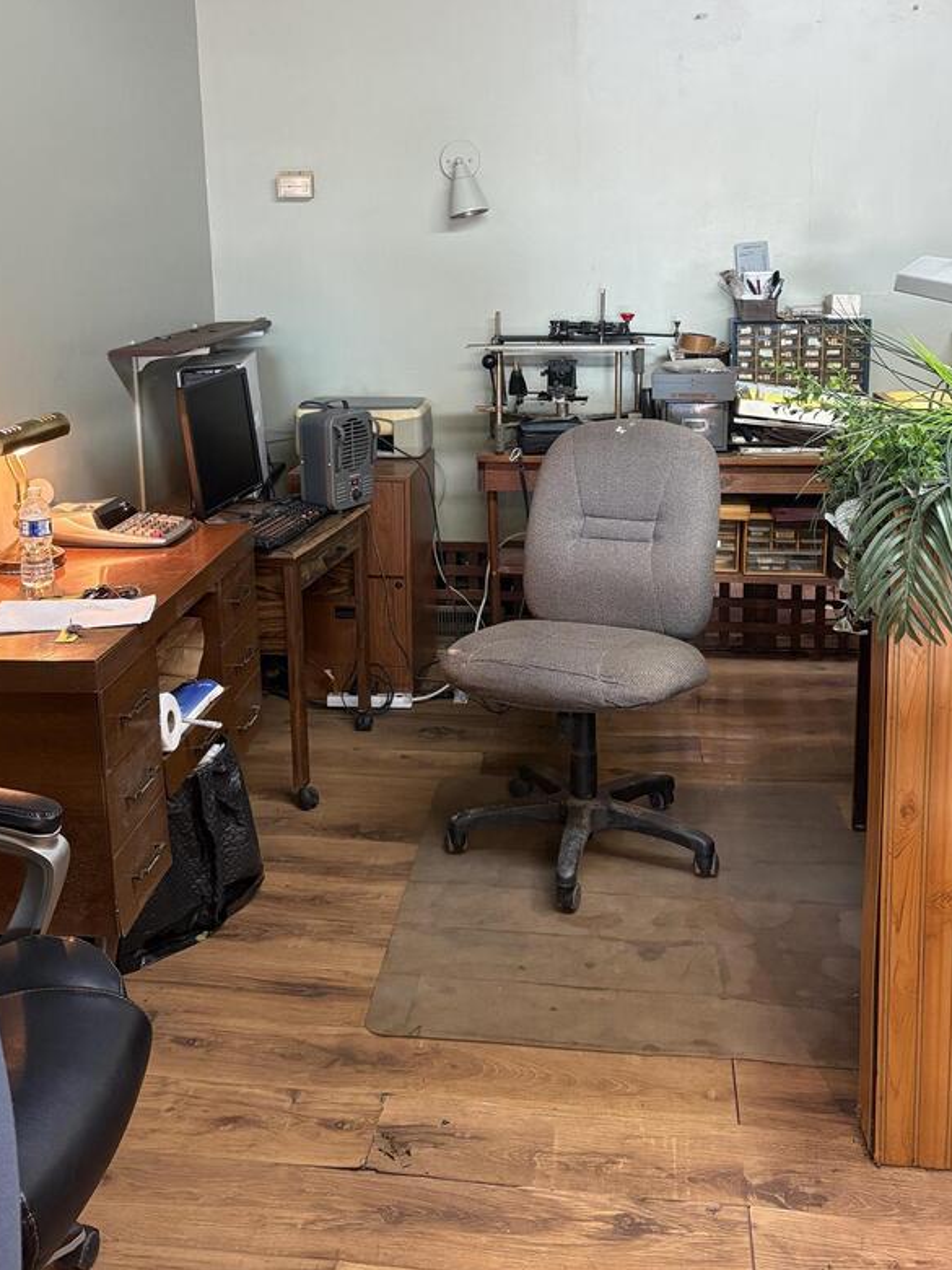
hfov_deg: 39.7
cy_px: 459
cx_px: 465
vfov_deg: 50.7
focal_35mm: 36
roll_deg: +1.6
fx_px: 1320
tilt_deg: -10.4
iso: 200
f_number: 1.6
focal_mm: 5.96
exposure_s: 1/60
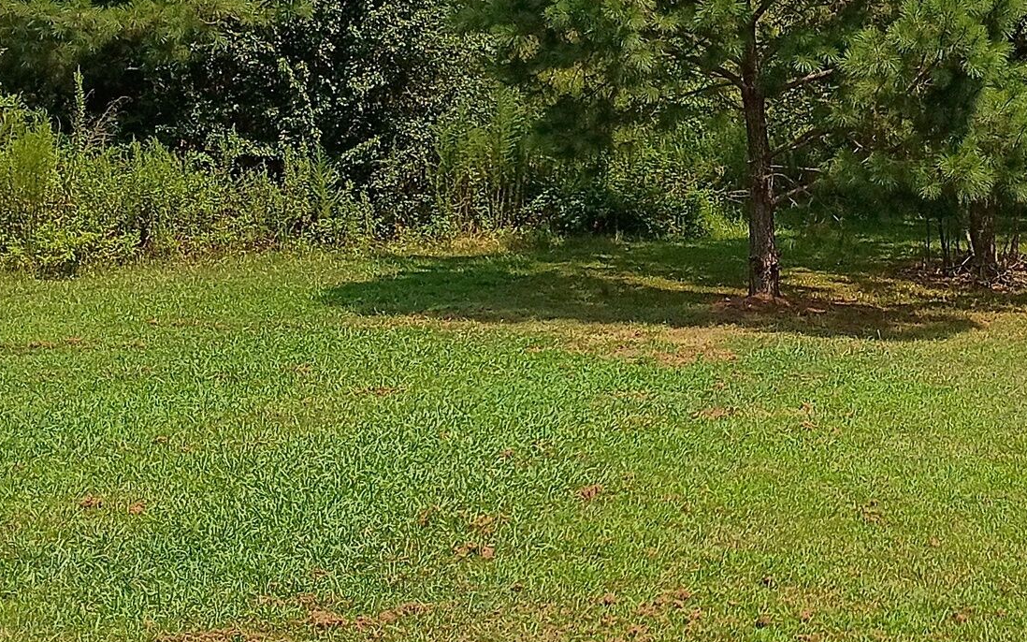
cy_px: 278
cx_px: 874
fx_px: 2407
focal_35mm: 86
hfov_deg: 23.6
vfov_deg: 15.2
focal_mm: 4.27
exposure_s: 1/1070
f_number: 1.8
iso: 106
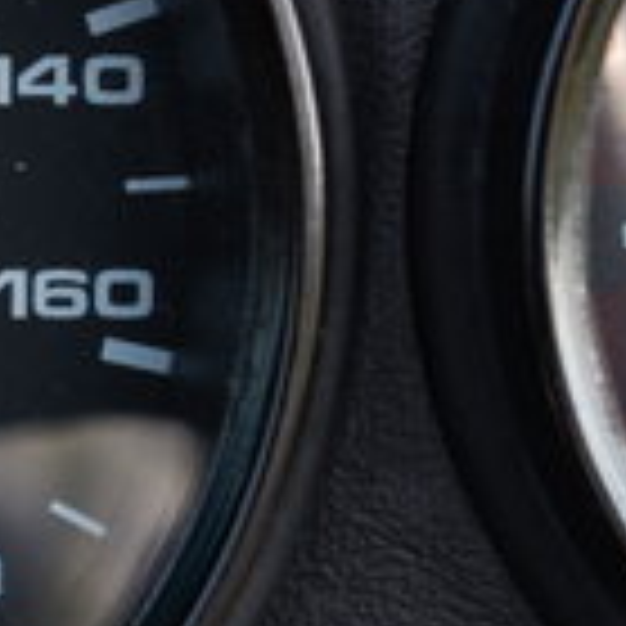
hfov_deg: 10.1
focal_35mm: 164
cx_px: -464
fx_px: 3355
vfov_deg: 10.6
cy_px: 187
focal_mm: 35
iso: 400
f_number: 6.3
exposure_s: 1/60
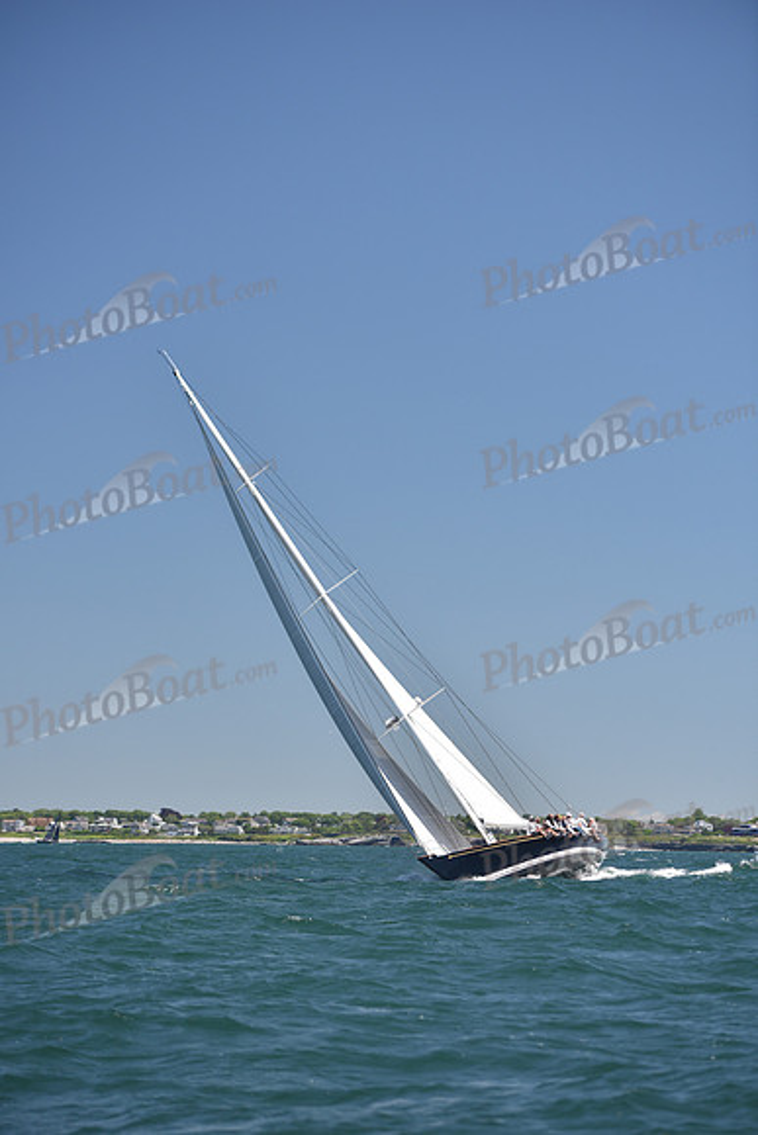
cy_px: 568
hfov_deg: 13.7
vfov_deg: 20.4
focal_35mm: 100
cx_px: 379
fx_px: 3156
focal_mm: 100
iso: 200
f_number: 3.5
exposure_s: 1/1000
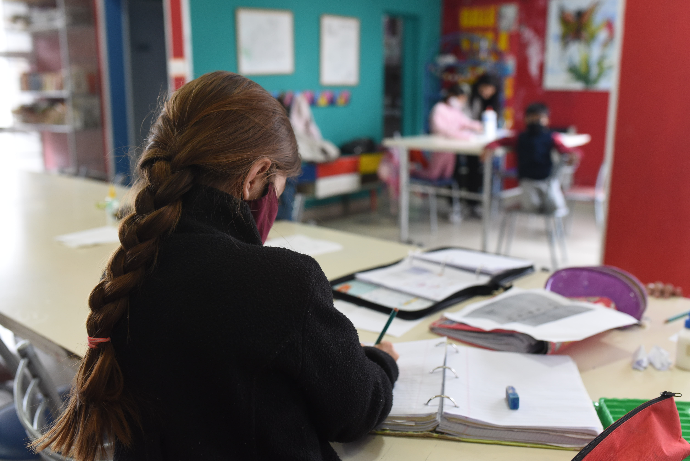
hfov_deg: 54.4
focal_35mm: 35
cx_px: 345
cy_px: 230
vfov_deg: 37.9
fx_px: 671
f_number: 4
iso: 1600
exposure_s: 1/80
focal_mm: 35
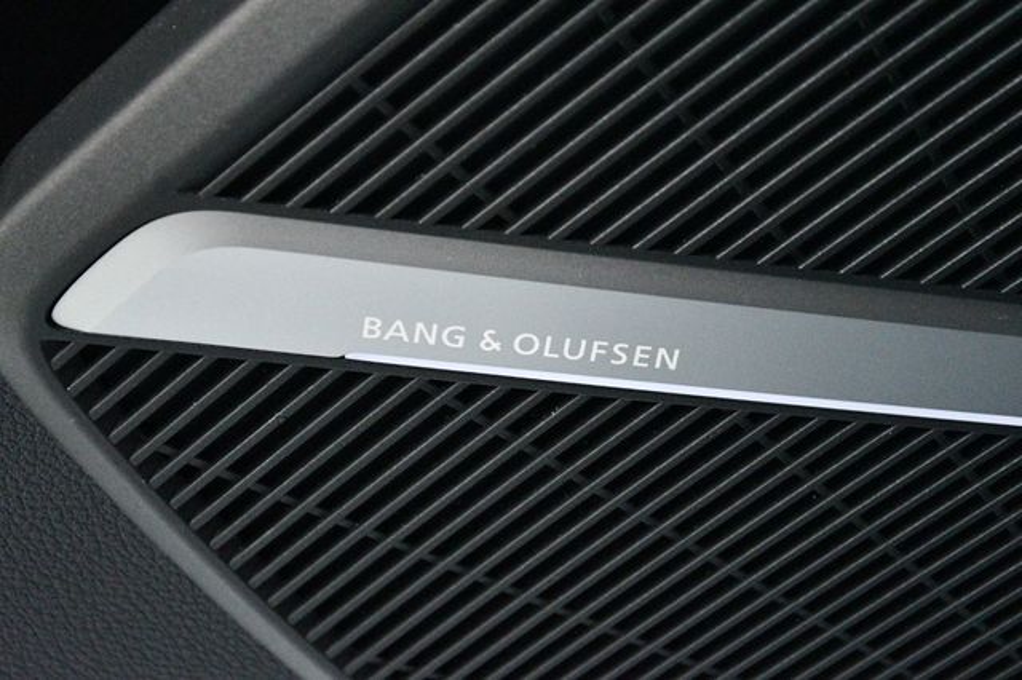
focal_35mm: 78
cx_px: 511
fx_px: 2213
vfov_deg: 17.5
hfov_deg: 26.0
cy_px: 340
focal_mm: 52
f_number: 5.6
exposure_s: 1/60
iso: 11400
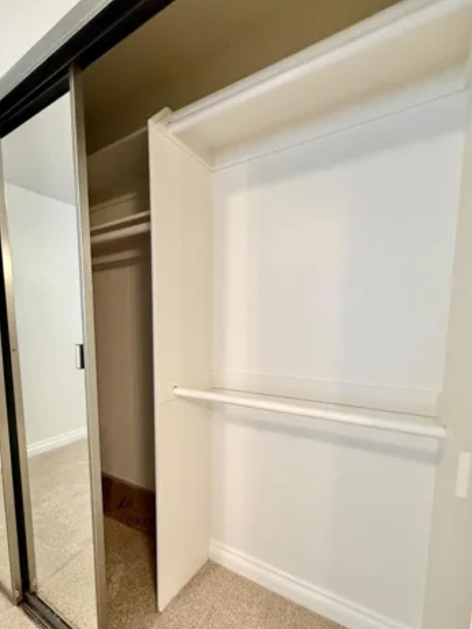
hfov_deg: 74.6
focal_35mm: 17
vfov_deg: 90.3
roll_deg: -0.1
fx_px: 309
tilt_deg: -6.0
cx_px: 214
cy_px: 364
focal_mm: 2.22
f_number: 2.2
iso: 640
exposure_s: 1/60
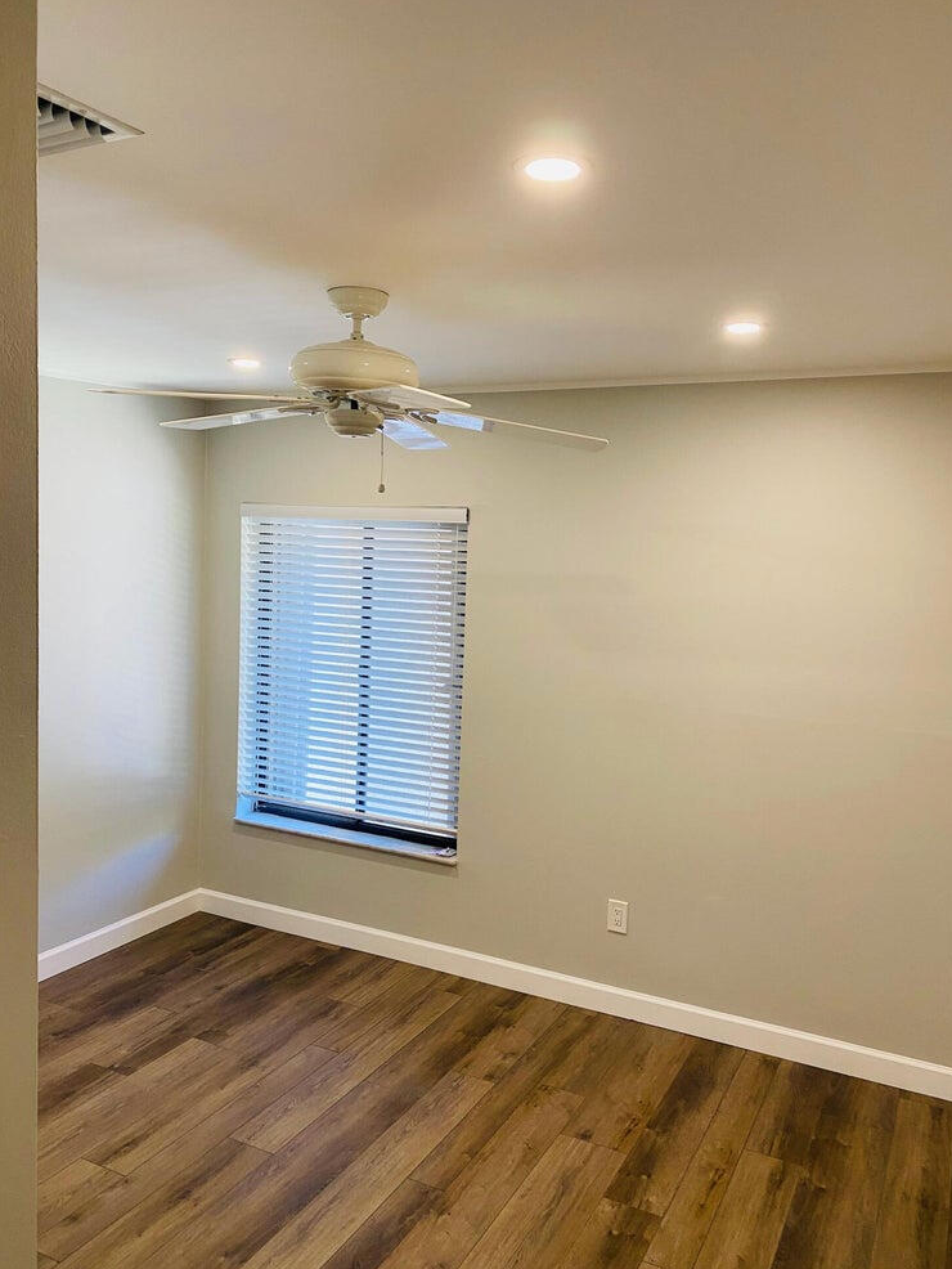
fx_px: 990
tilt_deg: -5.3
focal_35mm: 27
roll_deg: -2.5
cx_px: 493
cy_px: 633
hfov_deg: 51.4
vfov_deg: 65.3
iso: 80
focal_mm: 4.25
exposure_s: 1/60
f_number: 1.8
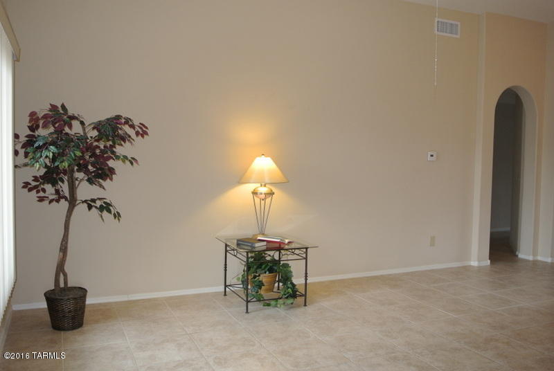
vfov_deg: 42.5
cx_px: 277
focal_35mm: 31
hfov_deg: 60.2
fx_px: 478
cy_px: 186
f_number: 3.8
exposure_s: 1/60
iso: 320
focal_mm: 11.8
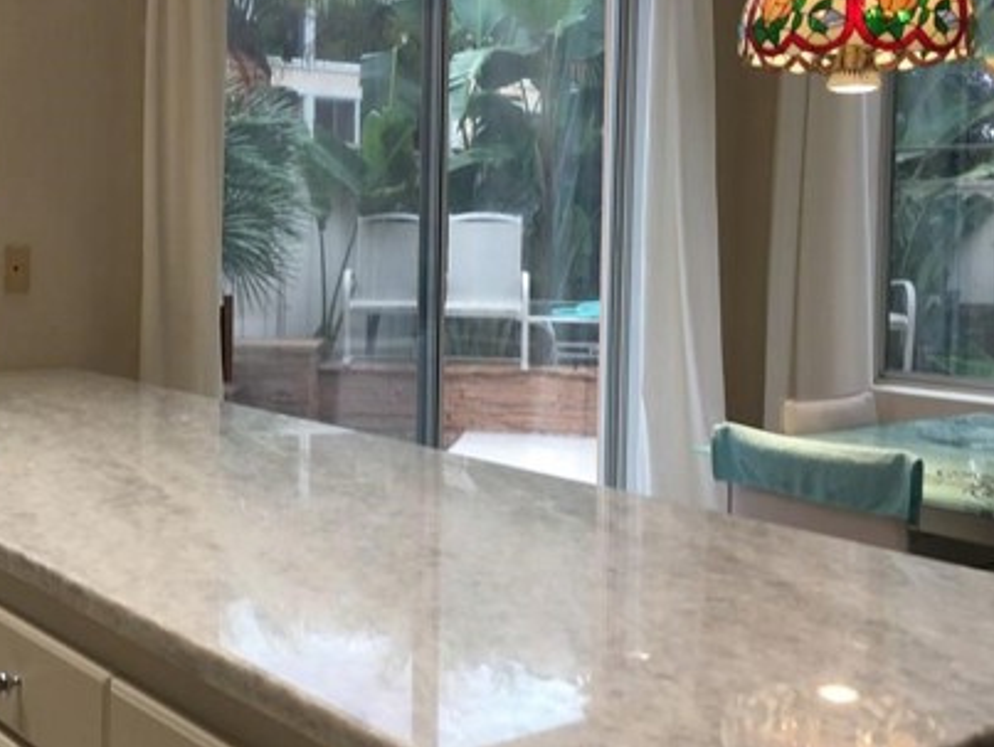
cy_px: 276
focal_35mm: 46
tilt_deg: -0.2
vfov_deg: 31.4
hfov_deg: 40.4
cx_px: 284
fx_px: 1322
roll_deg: -0.8
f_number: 2.2
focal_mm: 4.15
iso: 25
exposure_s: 1/30
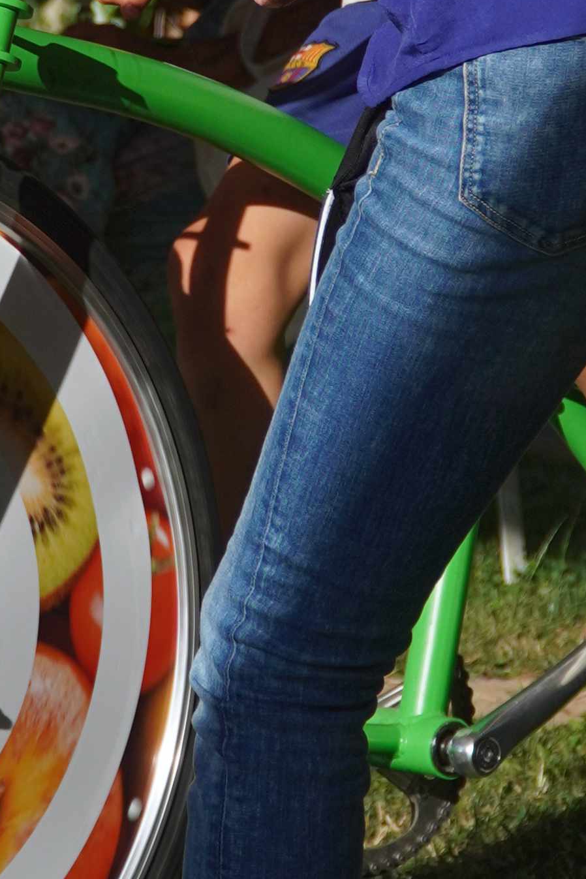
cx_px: 224
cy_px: 80
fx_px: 6036
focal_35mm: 247
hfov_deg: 5.6
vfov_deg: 8.3
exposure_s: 1/1000
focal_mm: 37
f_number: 4
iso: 100
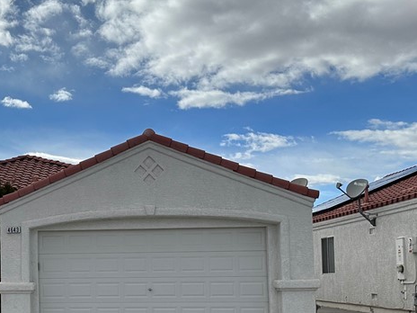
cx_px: 39
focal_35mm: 53
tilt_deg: +3.4
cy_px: 244
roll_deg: +0.8
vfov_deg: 27.1
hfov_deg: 34.1
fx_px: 638
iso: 80
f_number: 1.78
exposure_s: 1/10753
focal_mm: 6.86
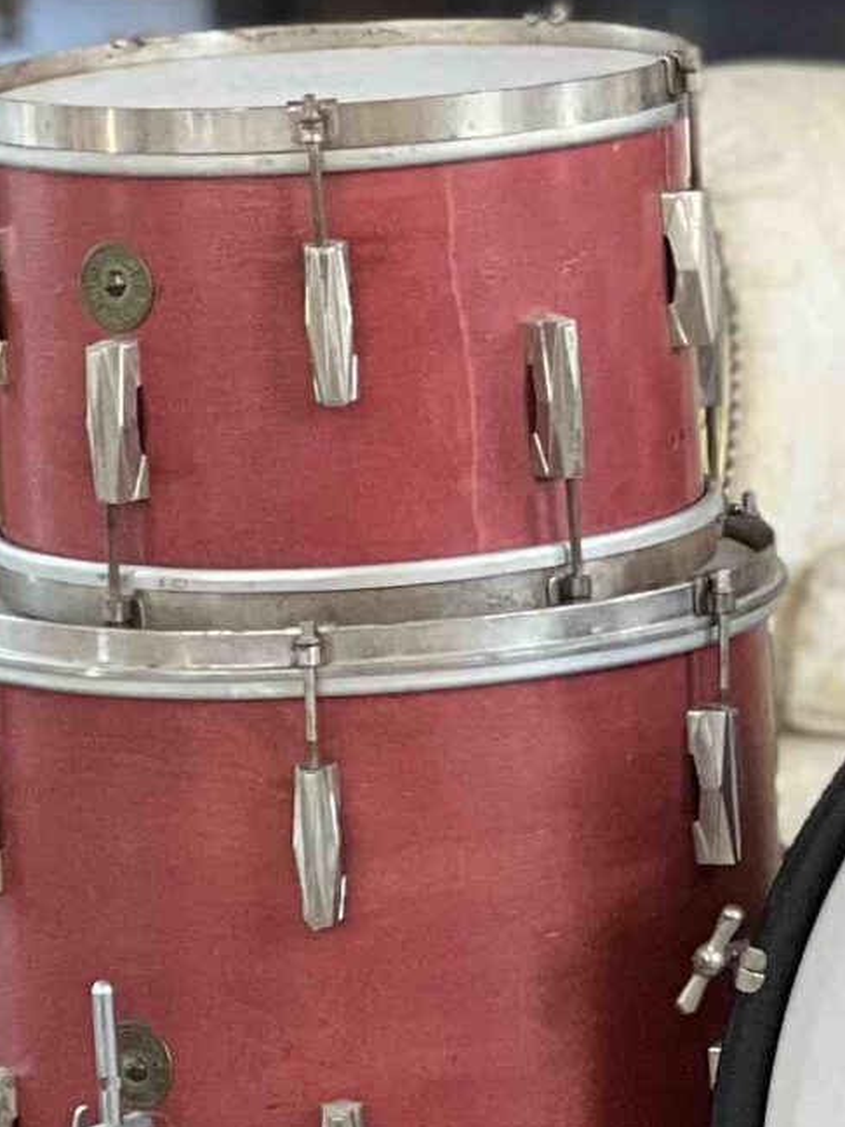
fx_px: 9894
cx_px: 1389
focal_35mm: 304
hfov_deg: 4.8
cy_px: 690
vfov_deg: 6.5
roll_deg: +1.5
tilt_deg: -10.0
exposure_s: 1/121
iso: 200
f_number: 2.8
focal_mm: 9
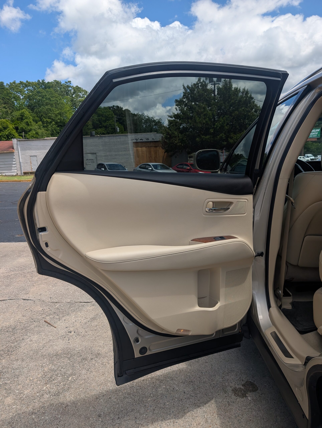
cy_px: 214
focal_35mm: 24
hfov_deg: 56.9
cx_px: 161
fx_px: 297
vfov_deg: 71.5
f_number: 1.68
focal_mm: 6.9
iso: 21
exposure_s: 1/1323
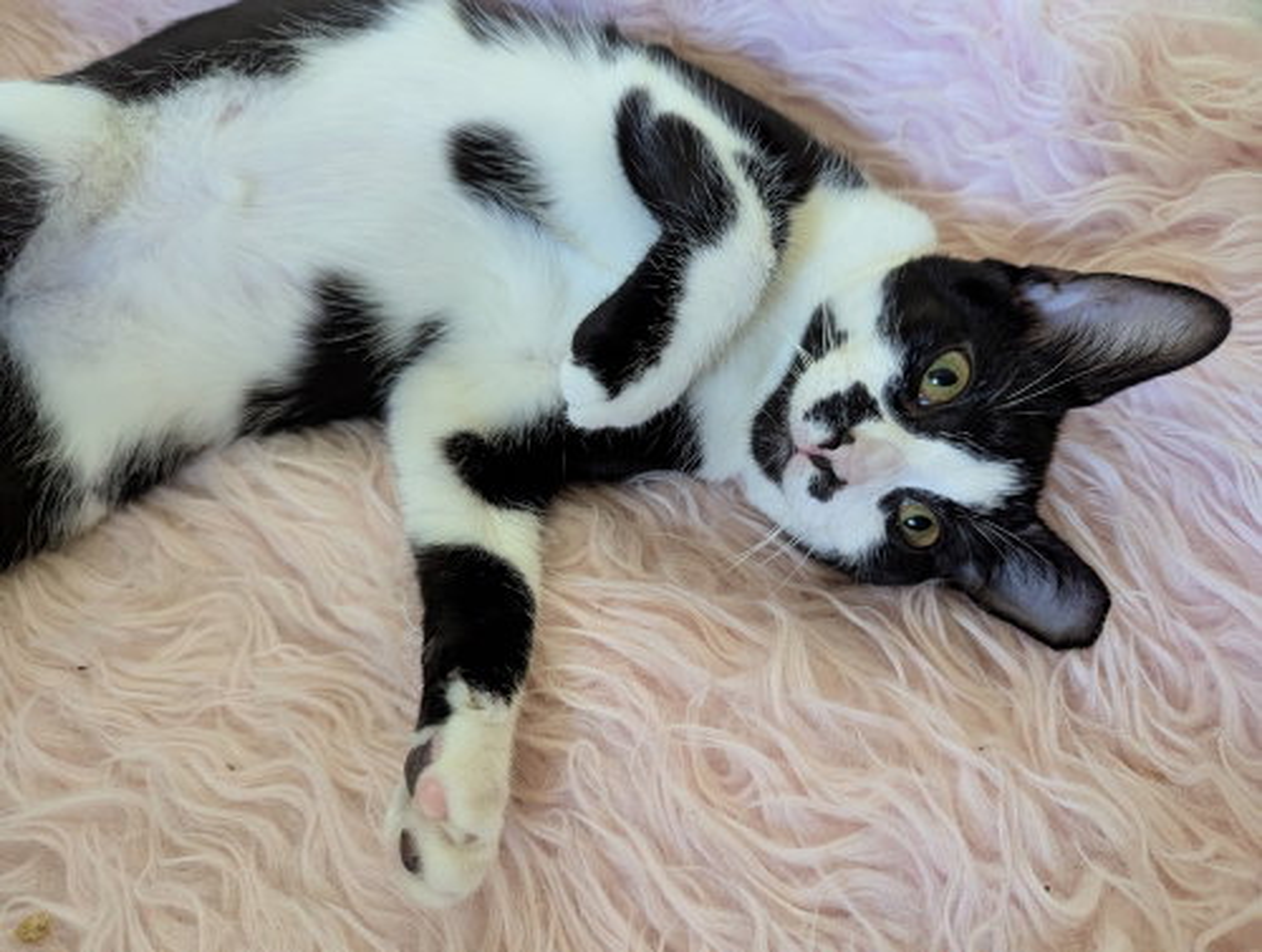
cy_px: 476
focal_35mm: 24
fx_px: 877
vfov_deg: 57.0
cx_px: 631
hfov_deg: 71.5
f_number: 1.85
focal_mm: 6.81
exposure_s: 1/71.7
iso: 2070
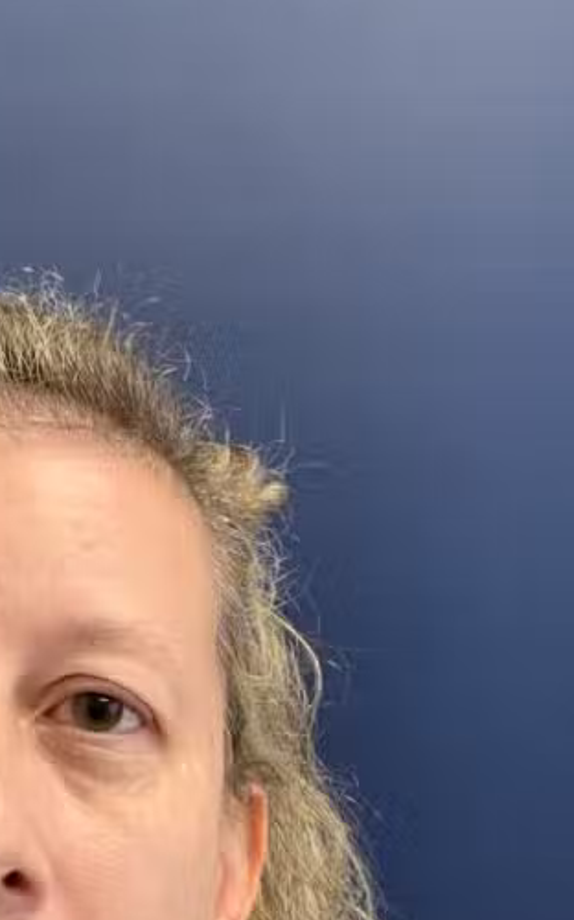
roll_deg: +0.3
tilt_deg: -6.1
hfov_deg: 19.7
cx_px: -53
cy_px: 793
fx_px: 1579
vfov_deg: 31.3
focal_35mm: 63
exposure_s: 1/60
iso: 80
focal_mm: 3
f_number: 1.8
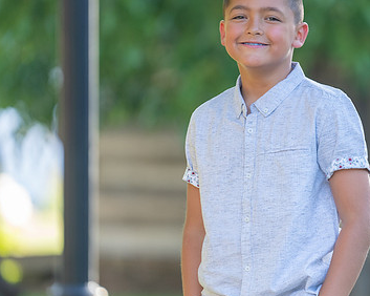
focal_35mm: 414
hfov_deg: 4.7
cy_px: 118
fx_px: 4531
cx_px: 277
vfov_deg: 3.7
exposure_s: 1/320
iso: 320
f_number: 2.8
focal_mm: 200
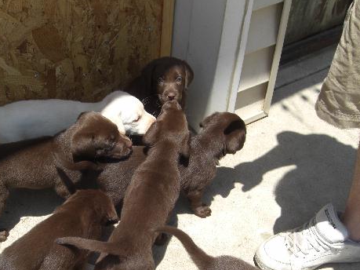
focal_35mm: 53
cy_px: 185
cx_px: 132
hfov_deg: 35.9
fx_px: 551
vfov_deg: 27.3
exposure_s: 1/500
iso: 80
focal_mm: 7.9
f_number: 4
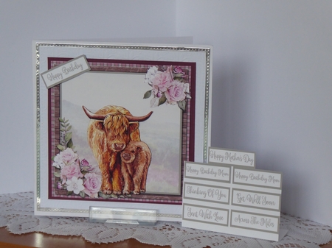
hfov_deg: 21.5
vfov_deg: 16.2
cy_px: 124
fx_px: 872
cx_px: 166
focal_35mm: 91
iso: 400
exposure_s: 1/40
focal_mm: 15
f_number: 4.8
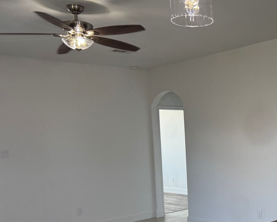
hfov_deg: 36.5
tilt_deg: -4.8
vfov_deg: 31.5
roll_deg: +1.8
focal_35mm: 47
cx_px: 262
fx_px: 385
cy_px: 165
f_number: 1.78
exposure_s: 1/120
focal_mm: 6.76
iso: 125
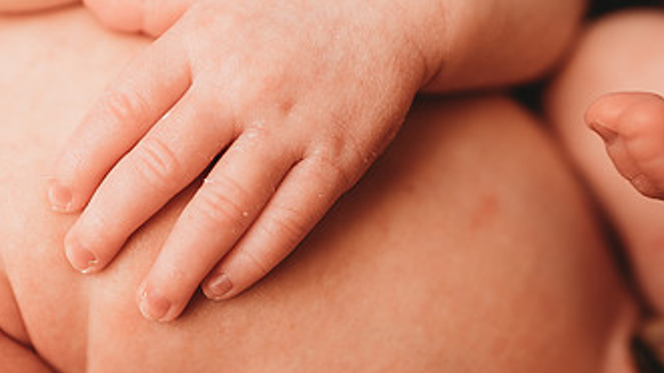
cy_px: 222
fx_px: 775
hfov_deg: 45.7
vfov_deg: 27.0
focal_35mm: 44
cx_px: 221
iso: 100
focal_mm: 24
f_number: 2.5
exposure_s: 1/160
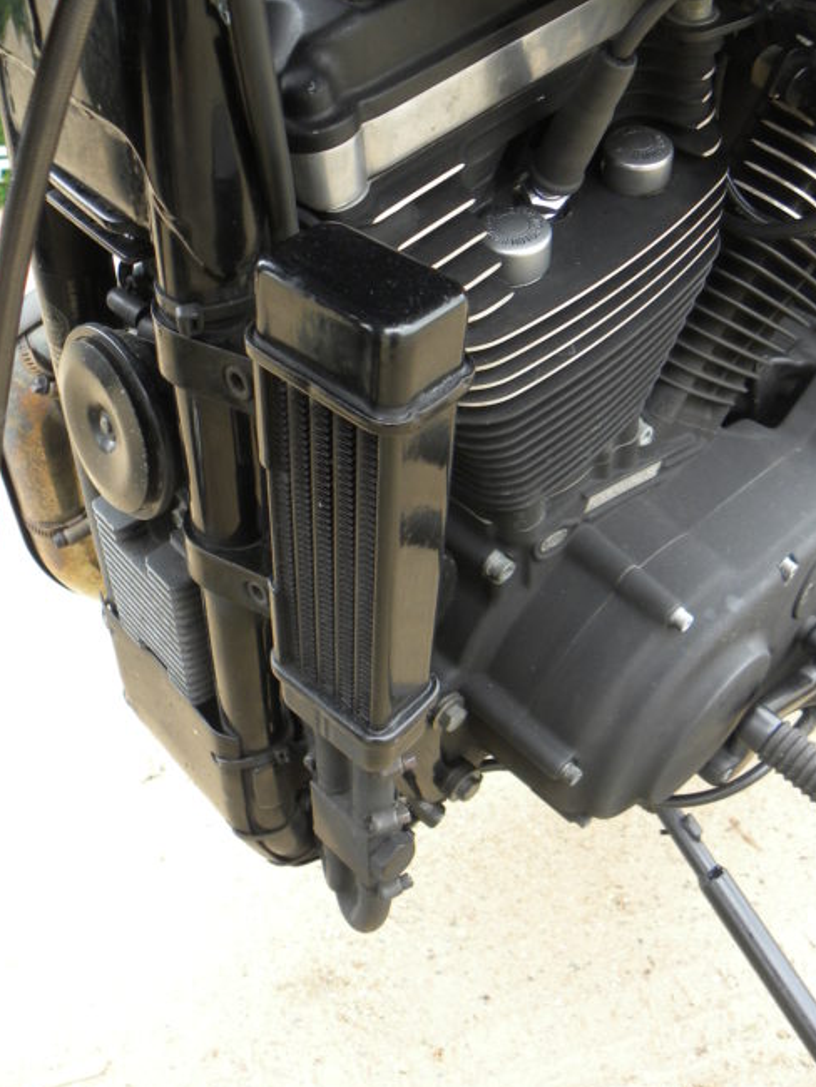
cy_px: 441
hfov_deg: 44.2
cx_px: 426
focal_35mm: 32
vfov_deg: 56.4
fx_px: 1005
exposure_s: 1/63
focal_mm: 4.6
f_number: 2.8
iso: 97
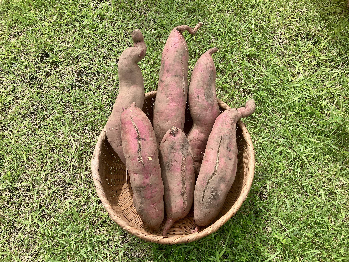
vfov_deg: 49.7
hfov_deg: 63.4
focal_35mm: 28
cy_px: 131
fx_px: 282
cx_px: 174
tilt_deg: -70.5
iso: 32
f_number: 1.8
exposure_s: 1/648
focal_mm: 3.99
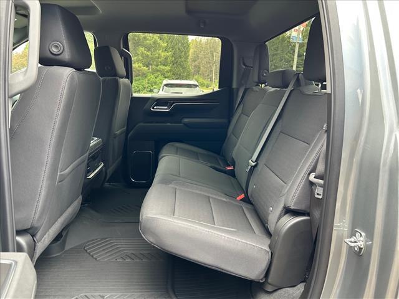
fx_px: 300
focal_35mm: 26
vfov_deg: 53.1
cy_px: 150
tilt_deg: -13.8
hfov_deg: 67.3
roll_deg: -1.6
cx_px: 200
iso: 125
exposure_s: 1/73
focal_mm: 5.7
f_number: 1.5
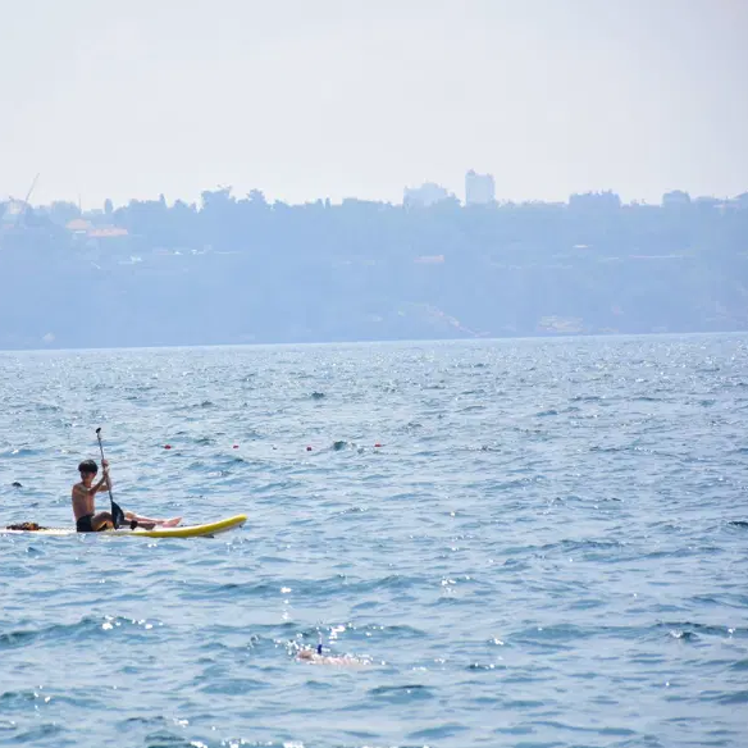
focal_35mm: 269
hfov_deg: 6.5
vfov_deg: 6.5
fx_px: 6576
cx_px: 250
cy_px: 374
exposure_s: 1/1250
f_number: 5.6
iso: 250
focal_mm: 140
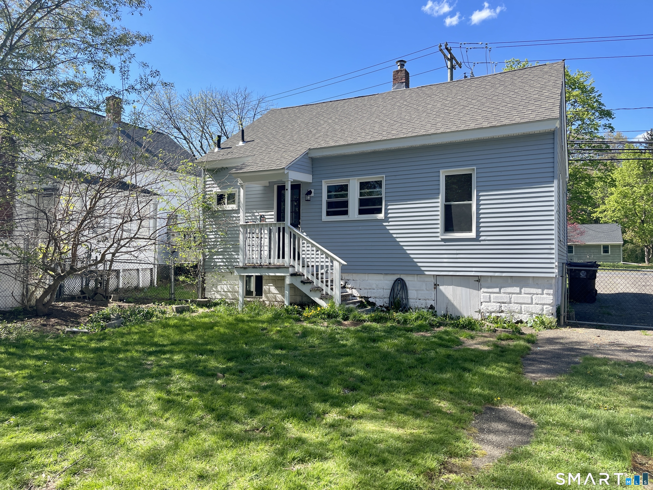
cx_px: 326
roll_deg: +0.2
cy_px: 245
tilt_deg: +1.5
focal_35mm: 25
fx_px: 472
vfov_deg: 54.9
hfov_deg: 69.4
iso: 32
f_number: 1.6
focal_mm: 5.1
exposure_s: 1/1597
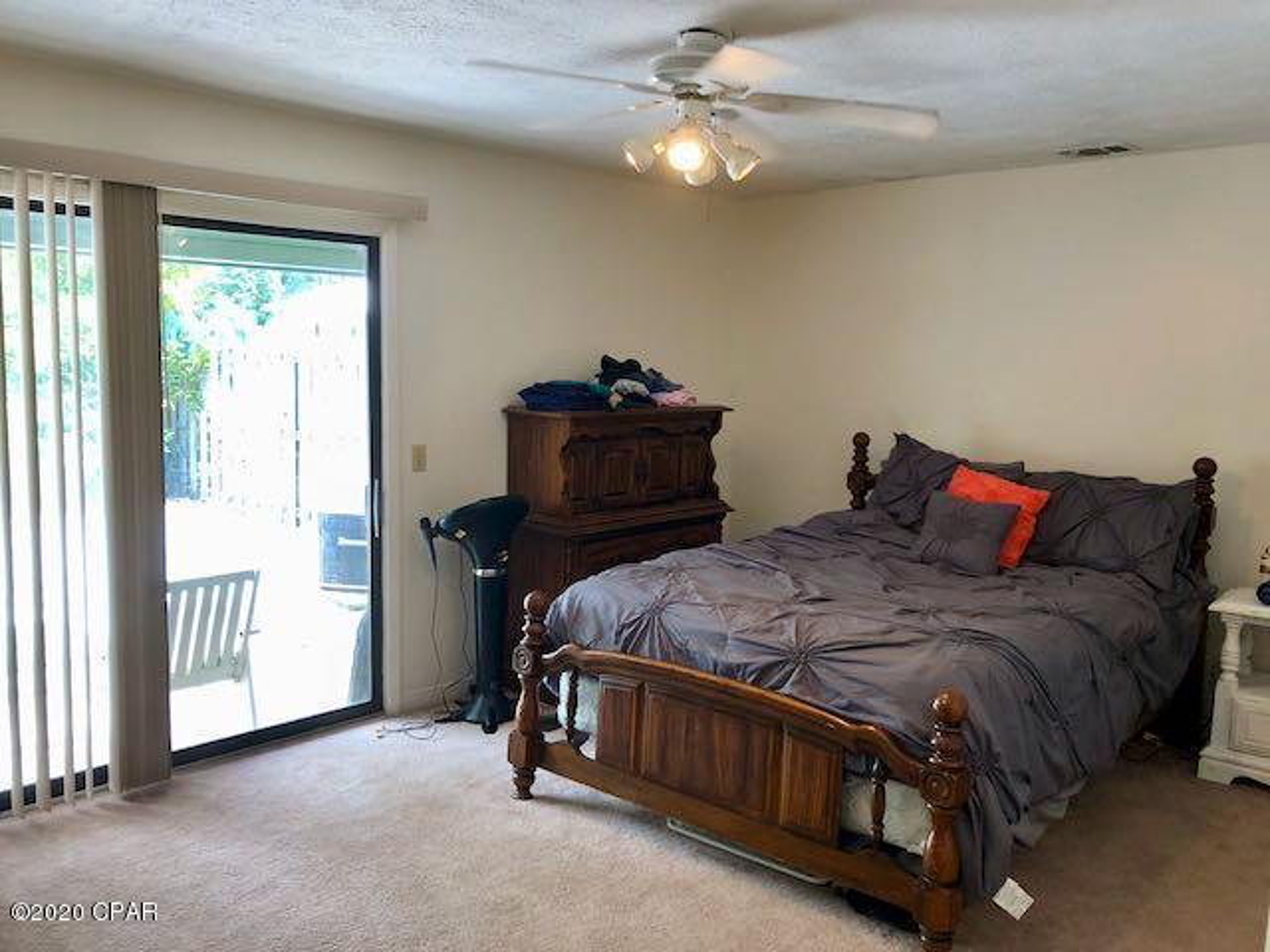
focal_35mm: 28
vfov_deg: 49.7
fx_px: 1027
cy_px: 476
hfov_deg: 63.4
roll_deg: -1.2
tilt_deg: -5.8
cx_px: 635
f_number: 1.8
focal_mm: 4
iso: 32
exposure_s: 1/30
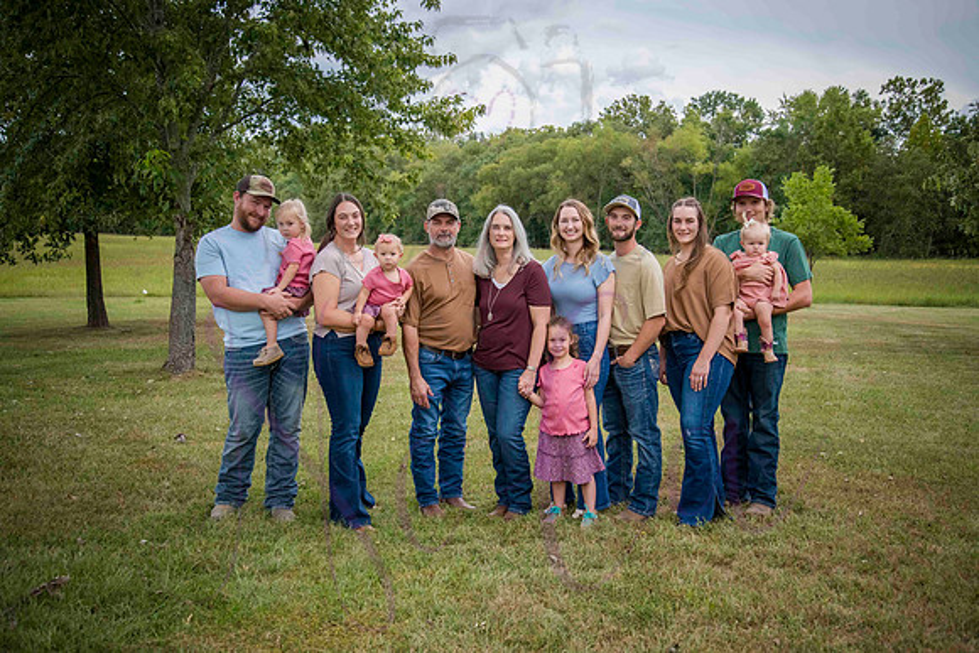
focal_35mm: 38
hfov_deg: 50.7
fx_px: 1034
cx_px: 490
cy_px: 326
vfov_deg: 35.1
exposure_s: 1/500
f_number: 5.6
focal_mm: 38
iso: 400
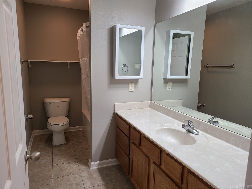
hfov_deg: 67.3
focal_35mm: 26
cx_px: 126
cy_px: 94
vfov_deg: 53.1
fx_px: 189
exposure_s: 1/59
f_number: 1.8
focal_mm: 5.4
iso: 80
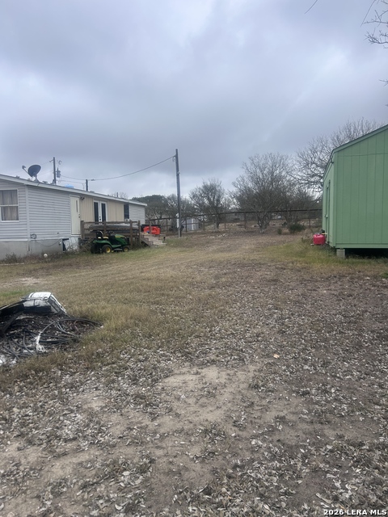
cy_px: 258
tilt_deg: -3.2
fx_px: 389
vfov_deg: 67.3
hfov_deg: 53.1
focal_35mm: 26
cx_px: 194
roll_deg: +1.4
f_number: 1.5
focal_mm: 5.7
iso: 50
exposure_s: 1/1361
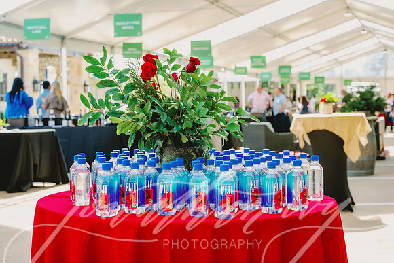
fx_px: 635
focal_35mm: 58
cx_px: 197
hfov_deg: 34.5
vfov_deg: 23.4
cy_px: 132
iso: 125
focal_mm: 58
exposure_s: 1/80
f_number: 5.6
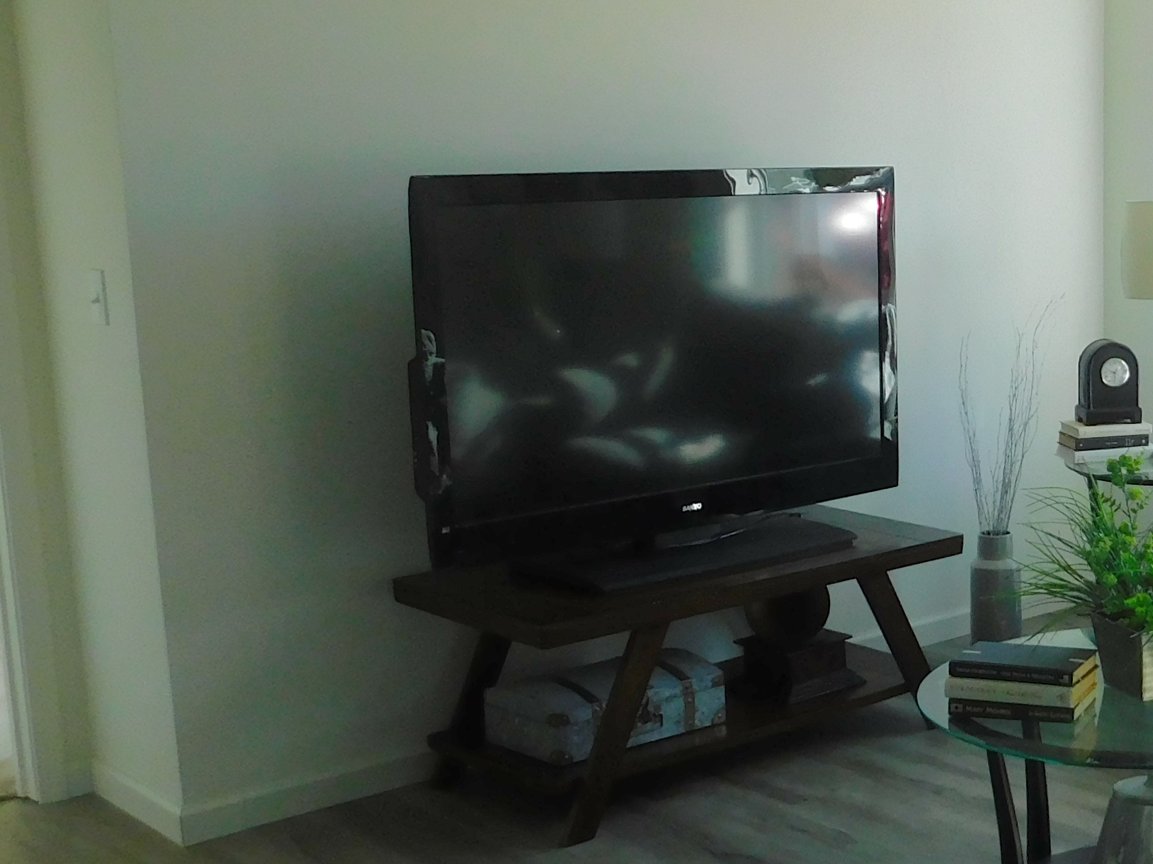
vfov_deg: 24.8
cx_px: 1279
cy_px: 475
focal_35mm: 59
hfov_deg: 29.4
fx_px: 1965
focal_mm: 4
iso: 125
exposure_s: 1/160
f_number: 3
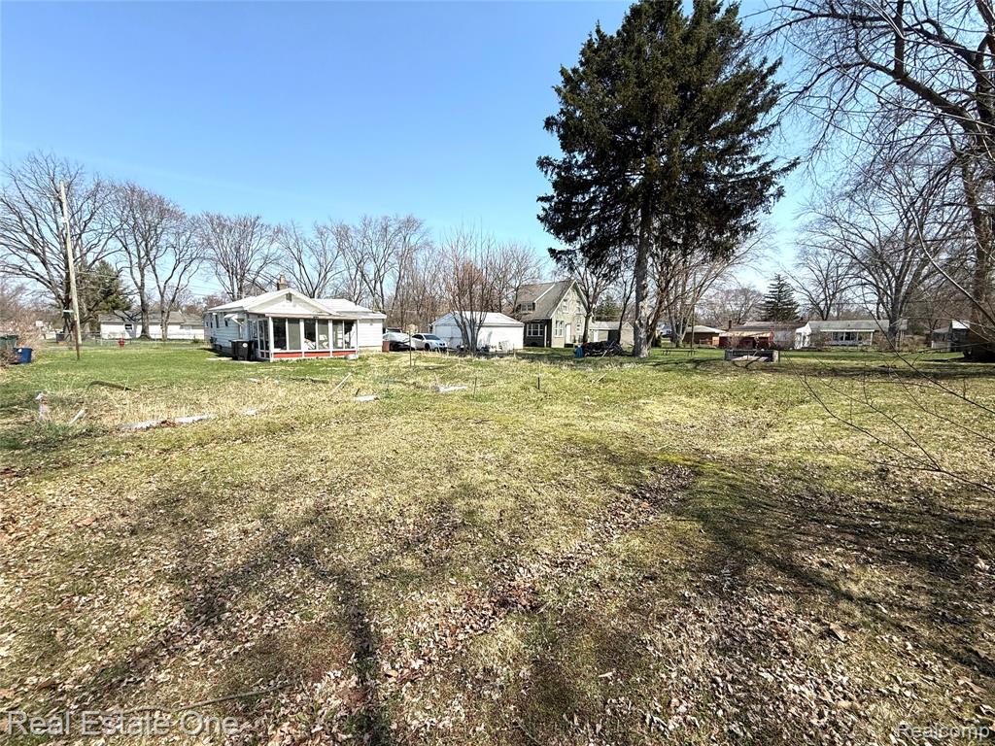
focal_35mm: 14
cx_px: 498
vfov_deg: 85.7
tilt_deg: -4.8
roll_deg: -0.1
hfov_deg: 102.1
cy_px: 373
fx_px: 402
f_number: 2.2
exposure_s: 1/1745
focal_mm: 2.22
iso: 50
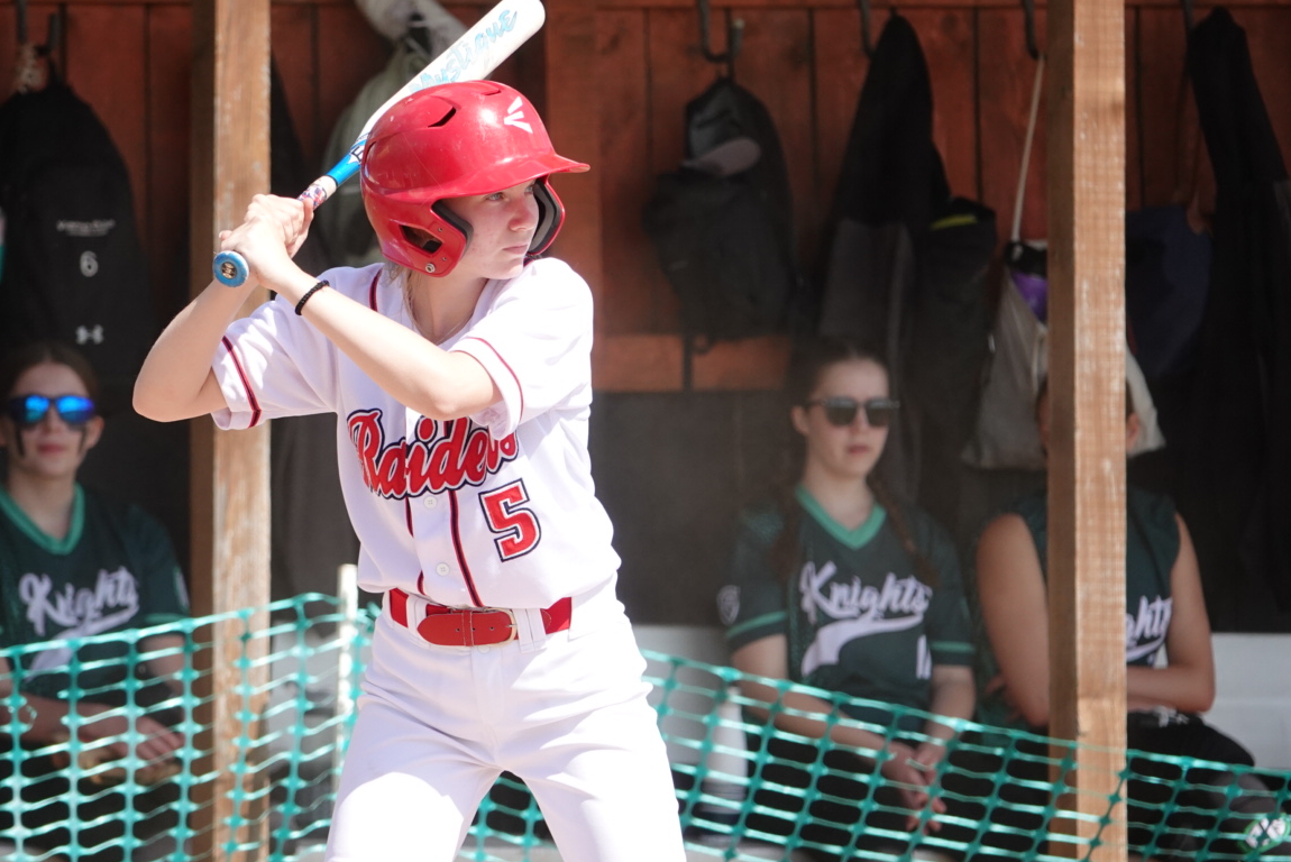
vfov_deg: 2.0
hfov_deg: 3.0
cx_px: 497
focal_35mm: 693
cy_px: 474
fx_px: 24863
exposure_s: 1/1000
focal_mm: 180.69
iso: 200
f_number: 4
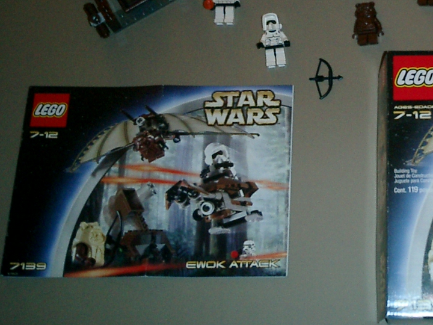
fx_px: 801
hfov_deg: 29.4
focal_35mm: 64
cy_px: 69
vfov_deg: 22.6
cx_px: 366
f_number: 3.2
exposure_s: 1/30
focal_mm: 7.5
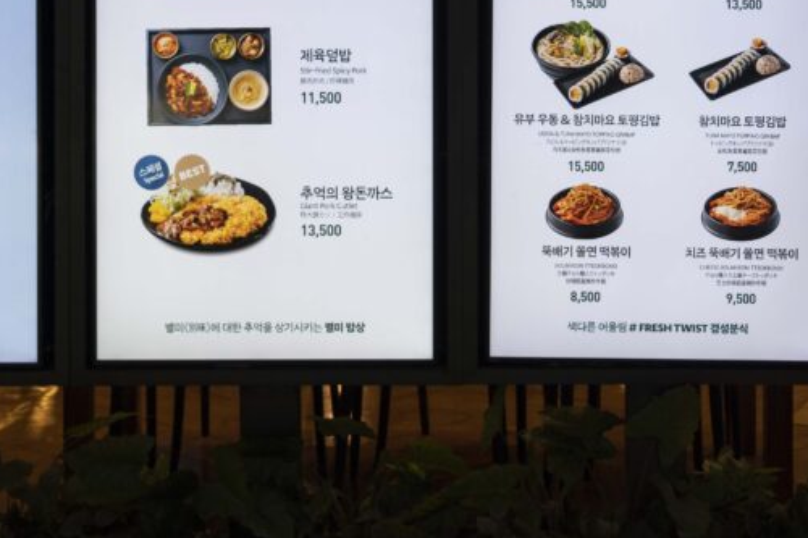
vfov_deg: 16.4
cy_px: 43
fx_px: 1840
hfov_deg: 24.8
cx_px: 451
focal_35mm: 82
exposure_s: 1/160
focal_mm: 40
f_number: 5
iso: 320
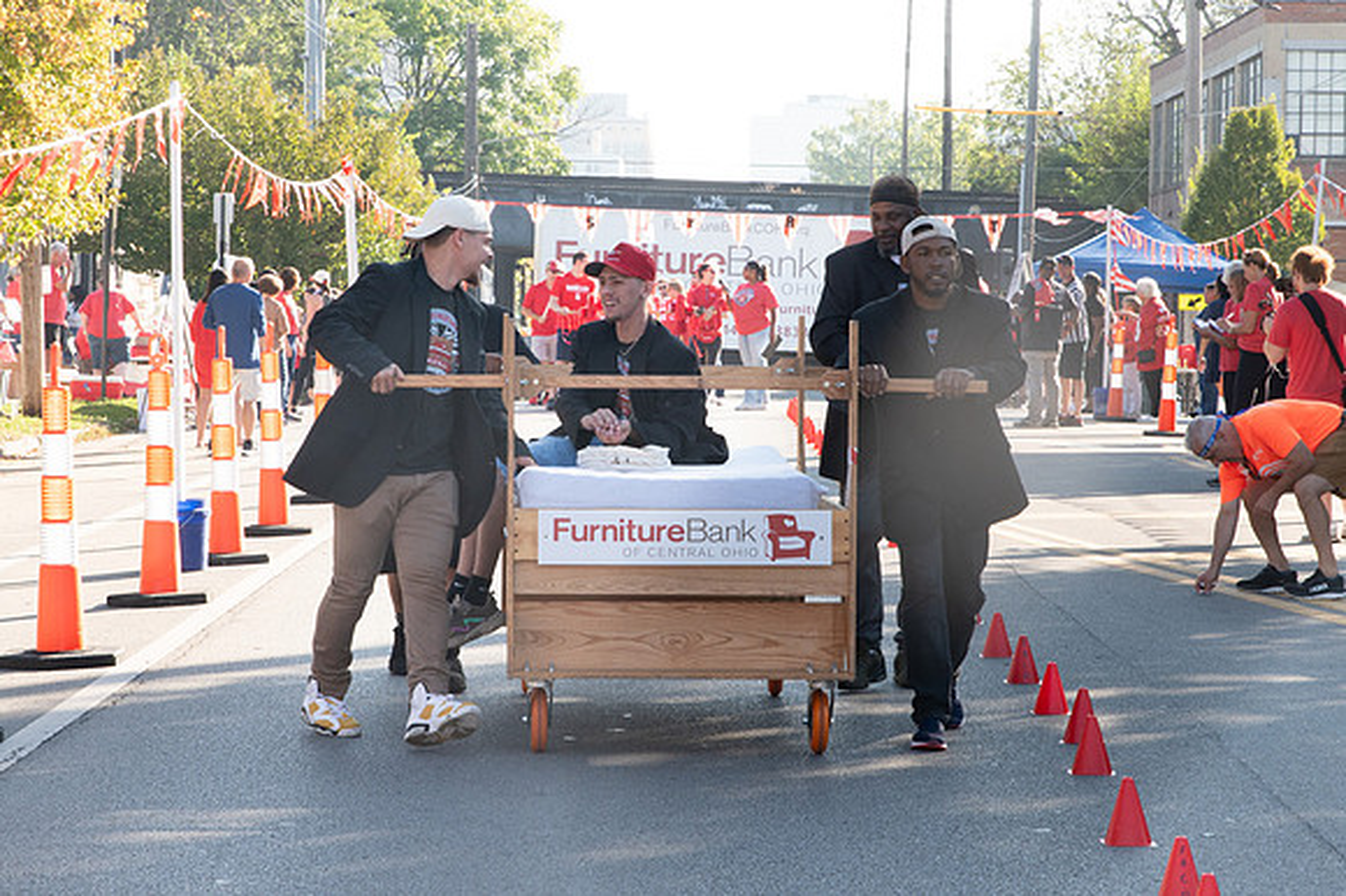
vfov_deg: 11.2
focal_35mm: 122
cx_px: 662
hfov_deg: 16.8
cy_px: 451
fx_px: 4566
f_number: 11
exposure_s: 1/200
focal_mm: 70
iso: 500
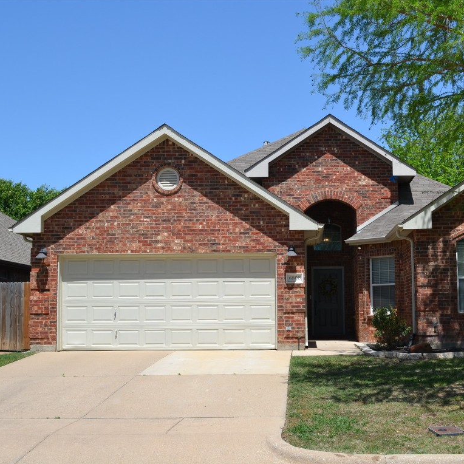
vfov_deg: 34.0
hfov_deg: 33.8
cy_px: 231
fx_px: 758
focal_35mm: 50
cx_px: 299
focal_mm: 26
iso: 100
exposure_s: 1/250
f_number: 8
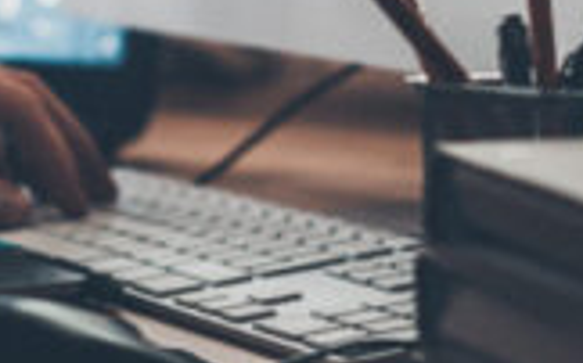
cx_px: 79
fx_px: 3842
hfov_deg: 8.7
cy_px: -167
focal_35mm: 242
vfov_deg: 5.4
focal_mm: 50
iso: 320
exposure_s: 1/20
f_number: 2.2
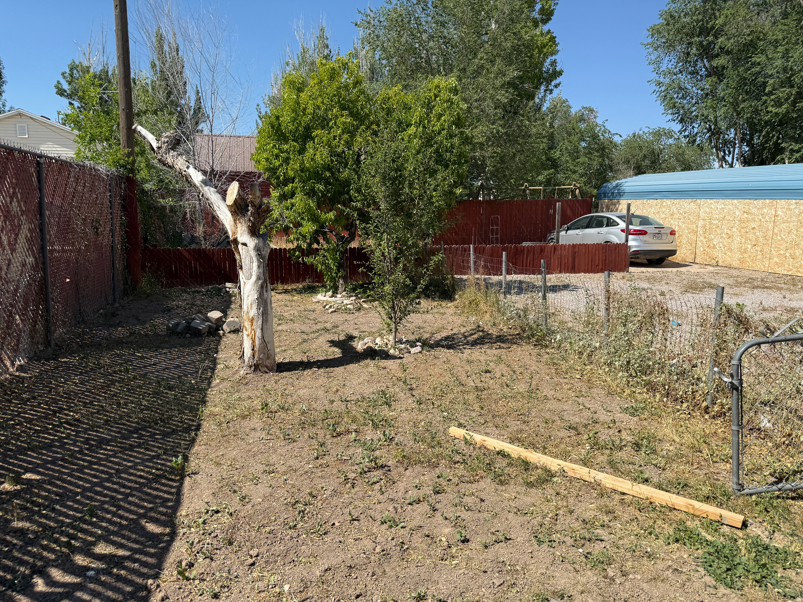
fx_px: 557
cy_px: 301
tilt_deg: -8.6
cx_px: 402
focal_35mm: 24
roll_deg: -0.4
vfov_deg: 56.8
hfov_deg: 71.6
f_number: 1.78
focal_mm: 6.76
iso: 80
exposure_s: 1/4167
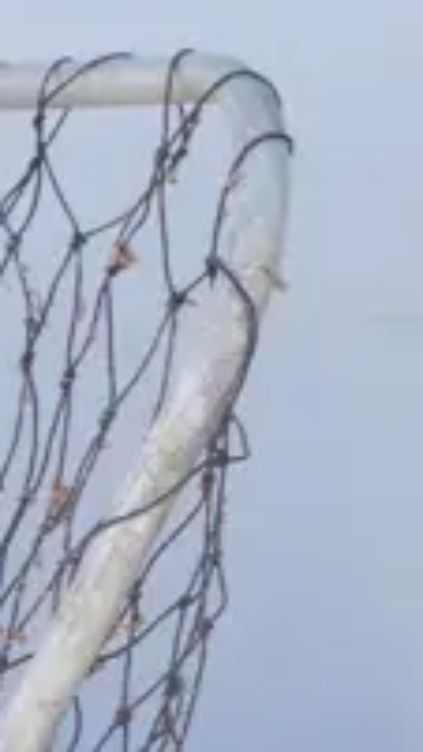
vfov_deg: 12.1
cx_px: 1402
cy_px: 441
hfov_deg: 6.1
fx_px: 3551
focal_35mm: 178
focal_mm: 16
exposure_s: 1/160
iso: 200
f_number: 4.5
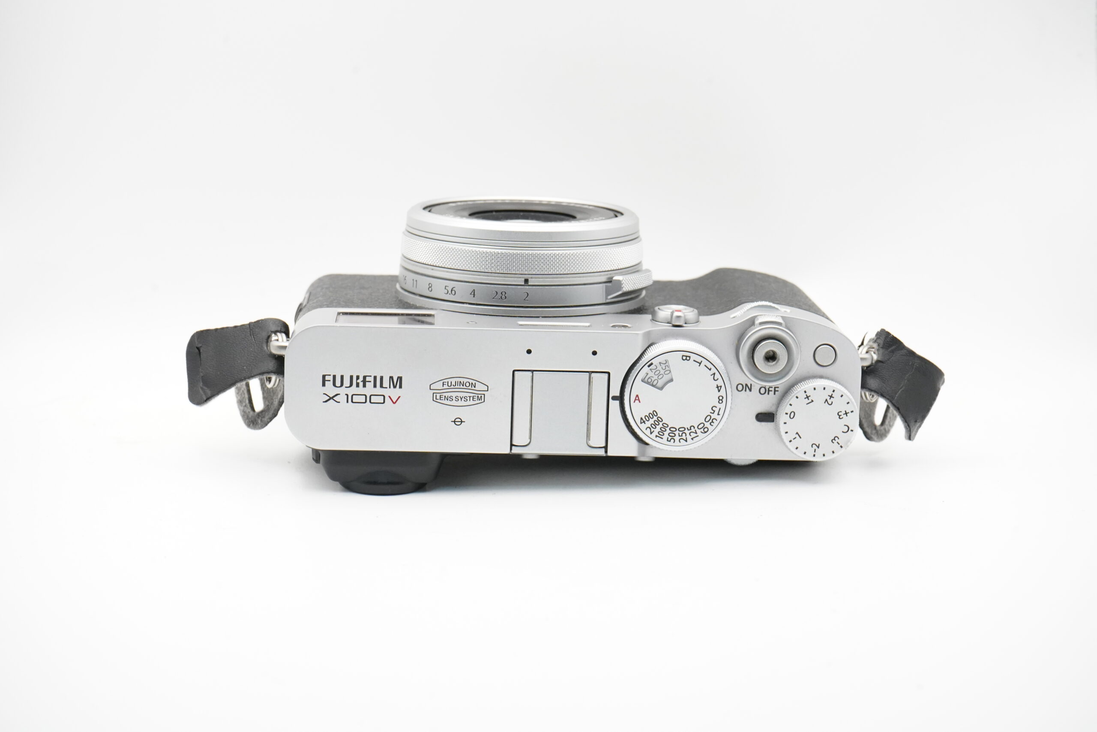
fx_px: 2133
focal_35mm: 70
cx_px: 548
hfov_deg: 28.8
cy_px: 366
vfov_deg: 19.5
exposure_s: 1/125
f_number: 13
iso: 5000
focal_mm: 70
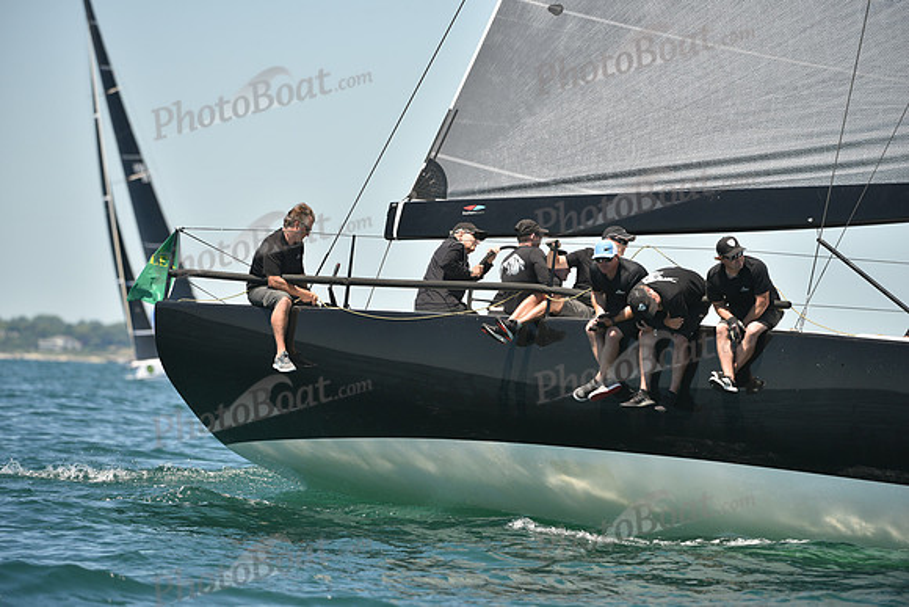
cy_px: 304
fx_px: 7576
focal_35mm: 300
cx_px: 454
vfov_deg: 4.6
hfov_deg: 6.9
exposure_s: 1/1250
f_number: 5
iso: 250
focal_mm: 300
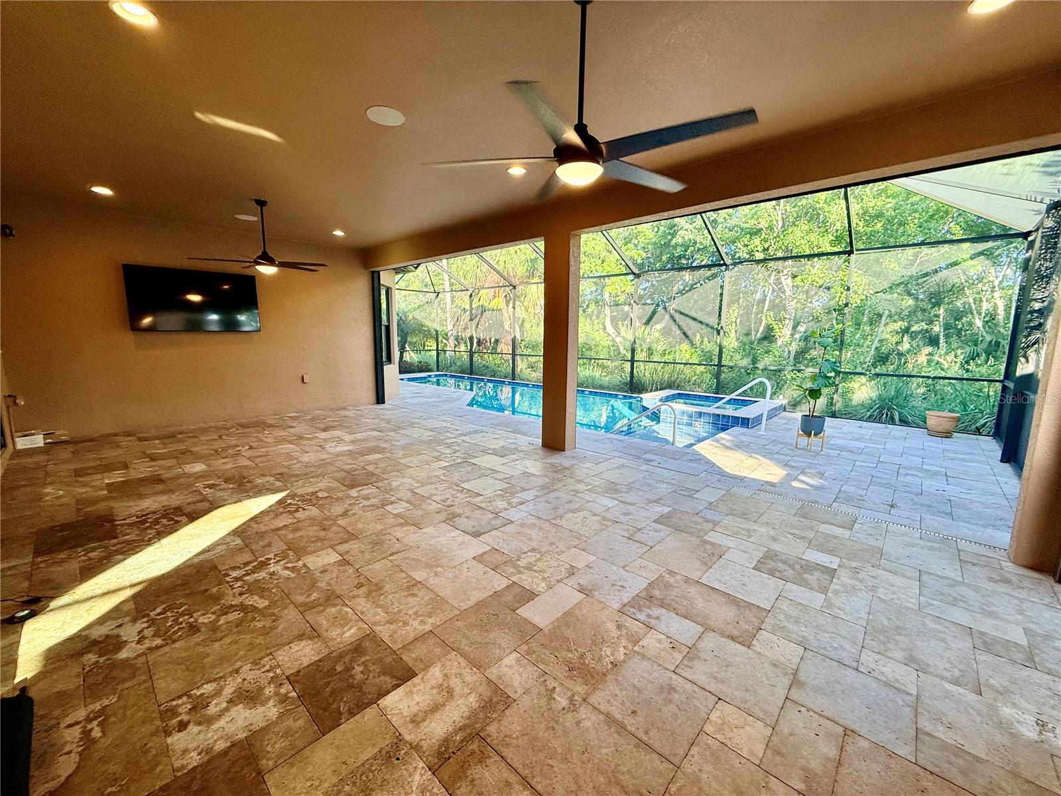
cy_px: 398
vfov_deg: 85.7
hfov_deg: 102.1
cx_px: 530
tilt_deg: -8.3
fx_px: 429
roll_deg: -0.6
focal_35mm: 14
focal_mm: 2.22
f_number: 2.2
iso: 80
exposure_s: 1/120
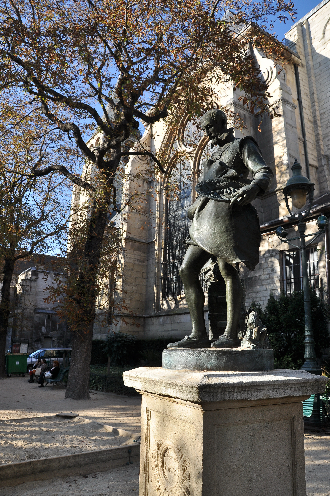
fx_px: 372
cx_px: 165
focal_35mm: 27
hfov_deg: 47.8
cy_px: 248
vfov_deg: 67.4
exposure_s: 1/200
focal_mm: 18
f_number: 6.3
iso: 200
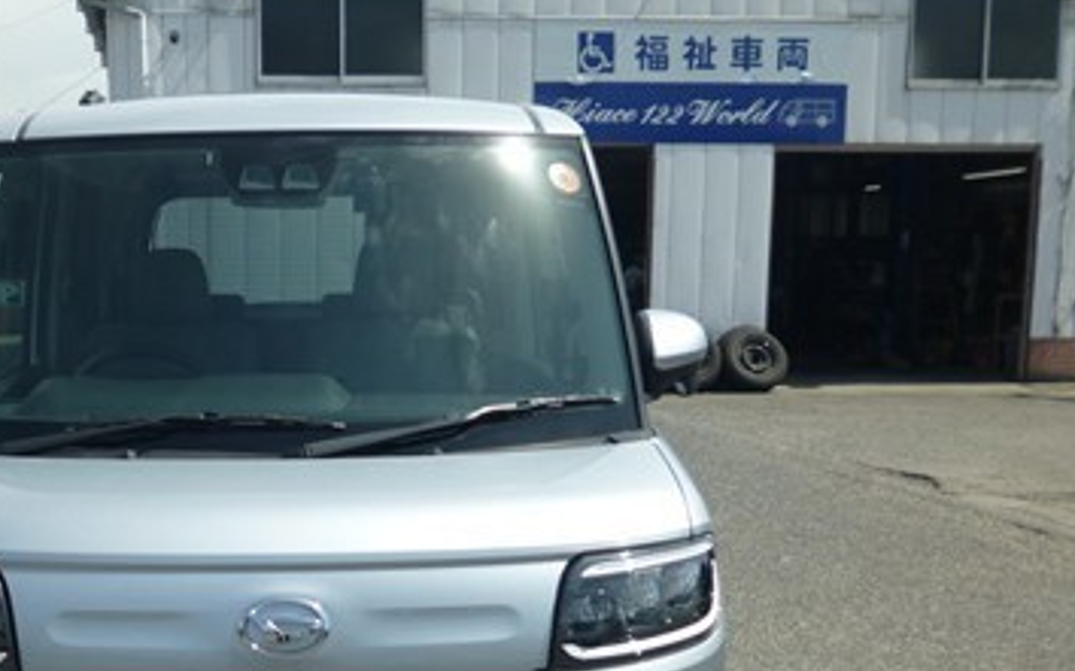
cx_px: 273
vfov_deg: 27.6
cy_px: 501
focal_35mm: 46
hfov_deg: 42.2
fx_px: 1347
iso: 100
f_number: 9
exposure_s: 1/250
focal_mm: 4.3
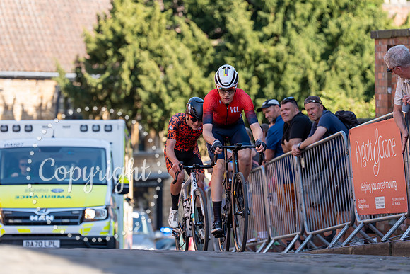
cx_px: 205
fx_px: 1993
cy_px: 137
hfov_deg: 11.7
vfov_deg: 7.9
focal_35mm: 175
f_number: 3.5
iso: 400
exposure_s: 1/1000
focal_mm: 175
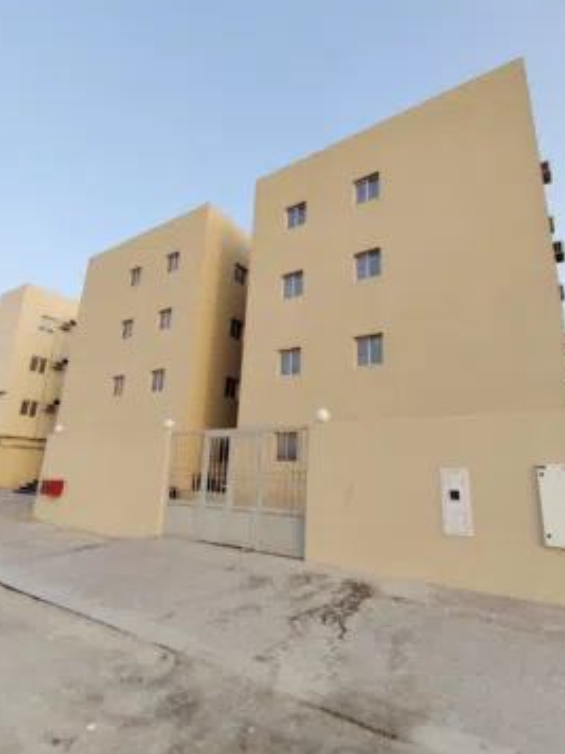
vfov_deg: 87.7
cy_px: 371
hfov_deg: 71.5
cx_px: 303
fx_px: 392
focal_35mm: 18
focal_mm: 1.42
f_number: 2.2
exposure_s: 1/238
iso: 100
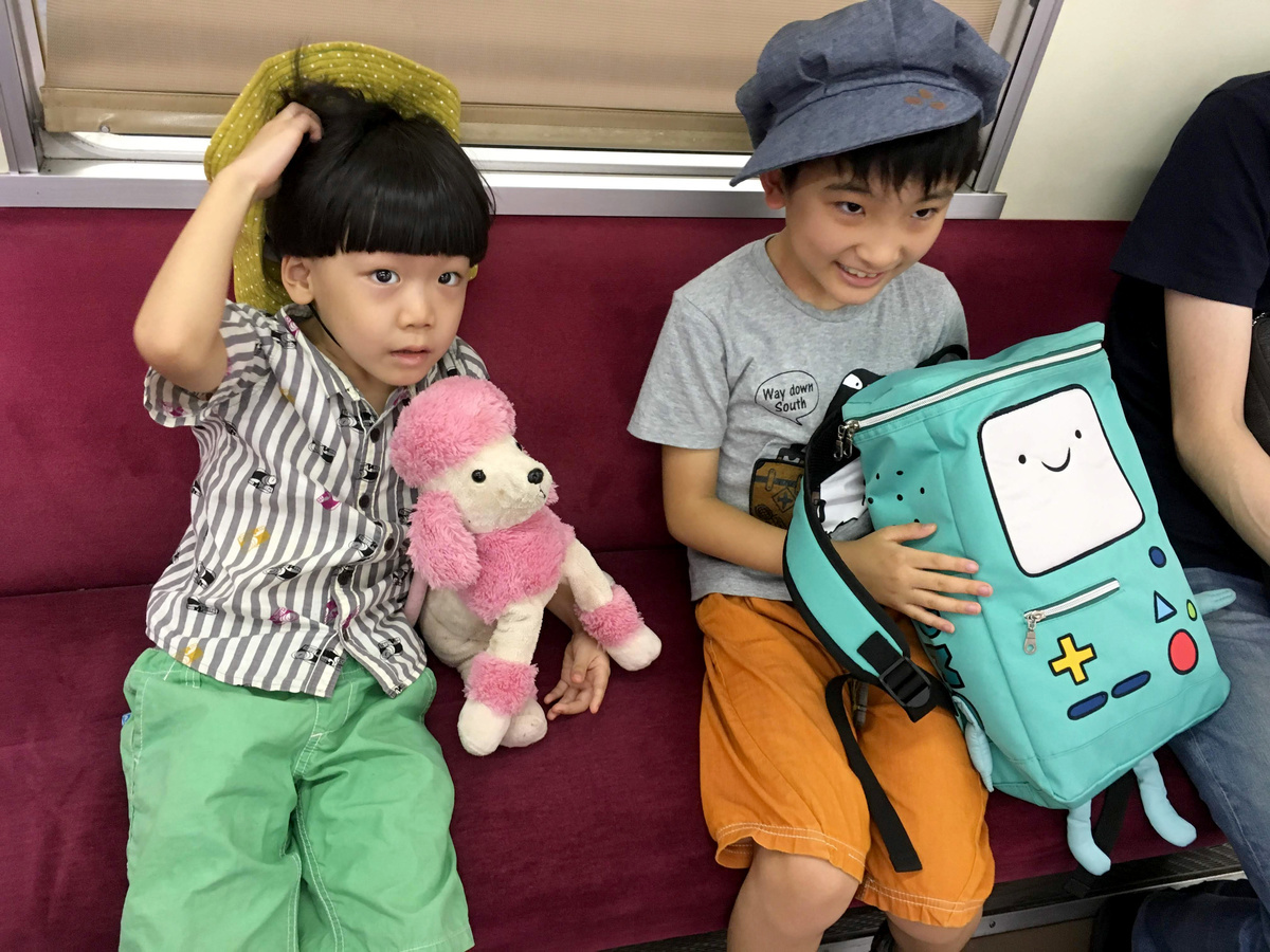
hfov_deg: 61.7
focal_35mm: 29
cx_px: 635
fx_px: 1064
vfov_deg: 48.2
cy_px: 476
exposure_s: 1/30
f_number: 2.2
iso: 100
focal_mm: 4.15
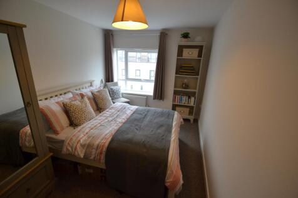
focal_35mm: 15
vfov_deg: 77.3
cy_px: 99
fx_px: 124
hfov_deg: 100.4
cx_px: 149
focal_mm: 10
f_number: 3.5
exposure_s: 1/60
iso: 640
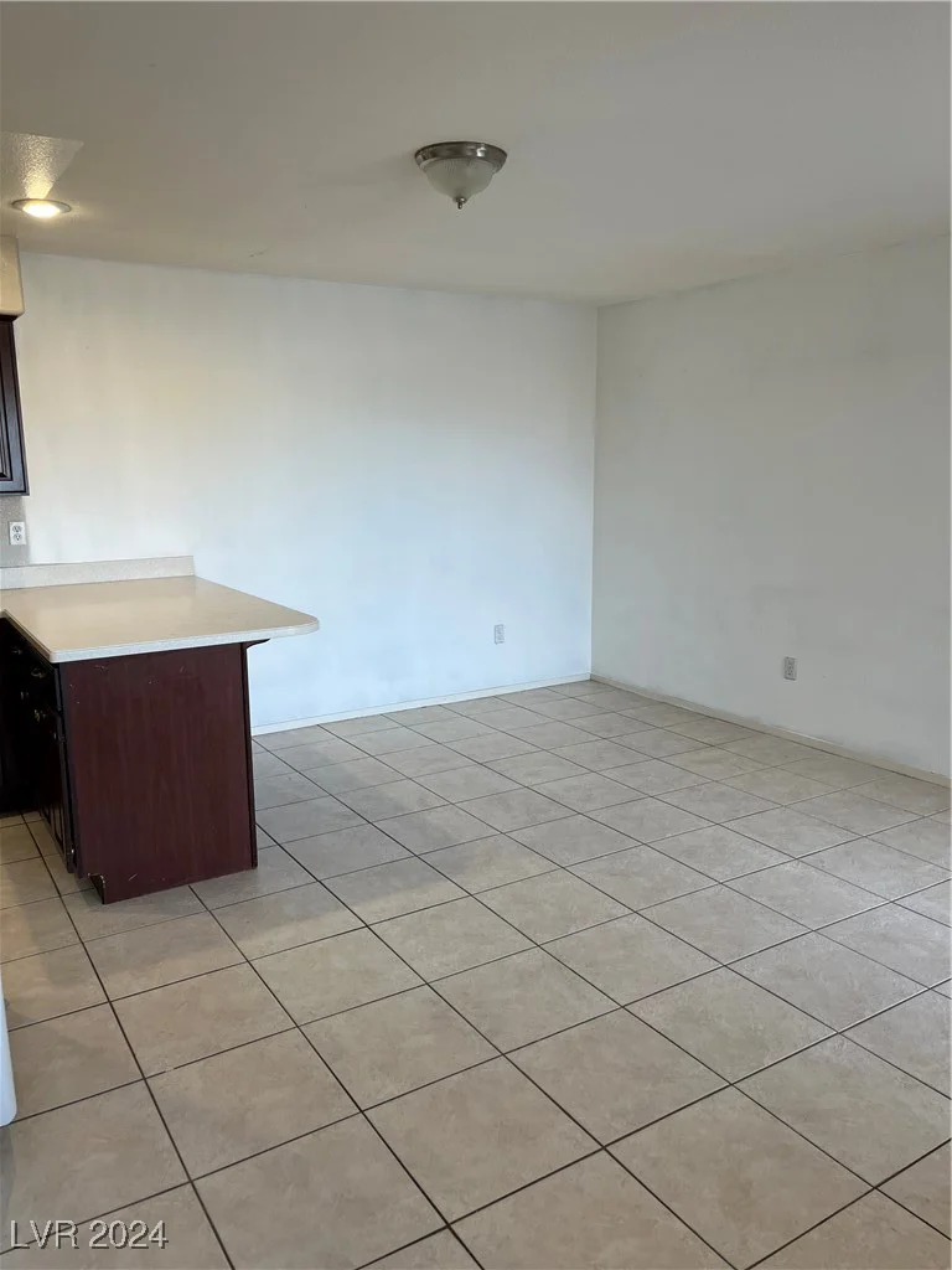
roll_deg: +0.9
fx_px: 953
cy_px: 635
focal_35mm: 26
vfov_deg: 67.3
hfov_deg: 53.1
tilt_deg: -11.8
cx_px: 476
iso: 50
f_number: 1.6
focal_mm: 5.1
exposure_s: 1/120
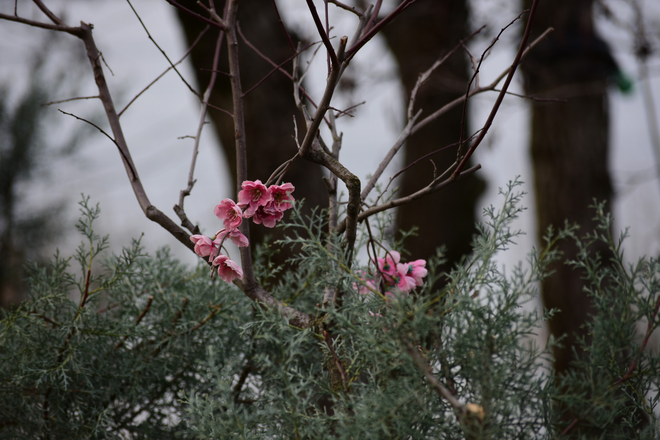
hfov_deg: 11.0
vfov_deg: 7.3
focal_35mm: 188
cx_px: 330
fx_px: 3437
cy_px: 220
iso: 100
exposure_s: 1/60
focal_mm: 125
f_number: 4.8
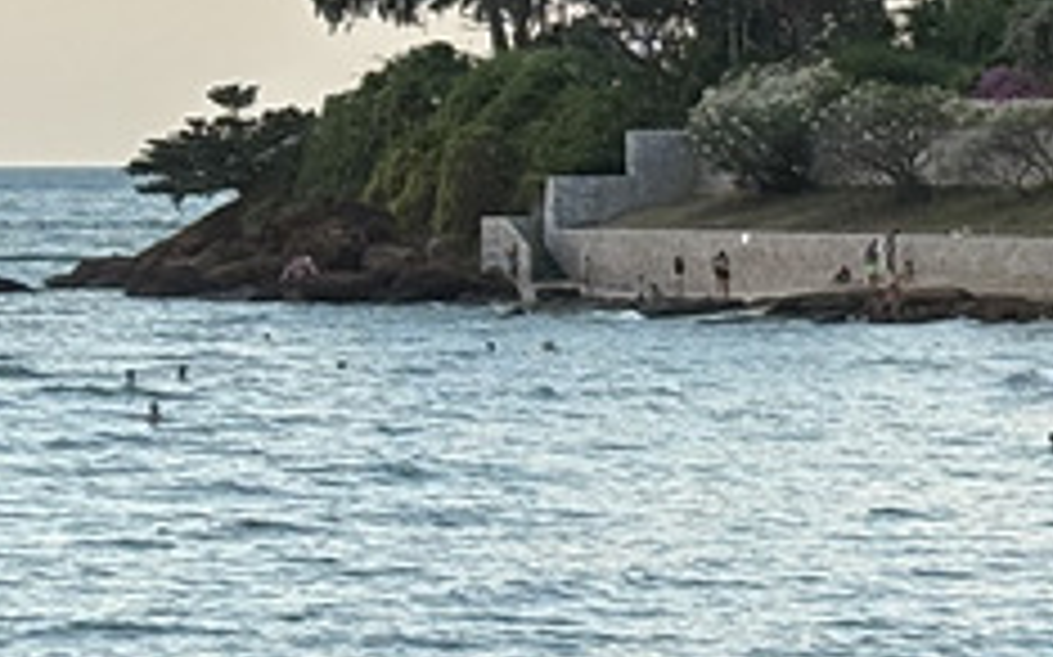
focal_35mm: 283
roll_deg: +0.8
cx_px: 2385
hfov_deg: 7.1
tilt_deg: -1.1
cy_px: 410
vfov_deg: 4.6
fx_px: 8118
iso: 32
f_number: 1.6
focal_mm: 5.96
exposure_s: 1/319
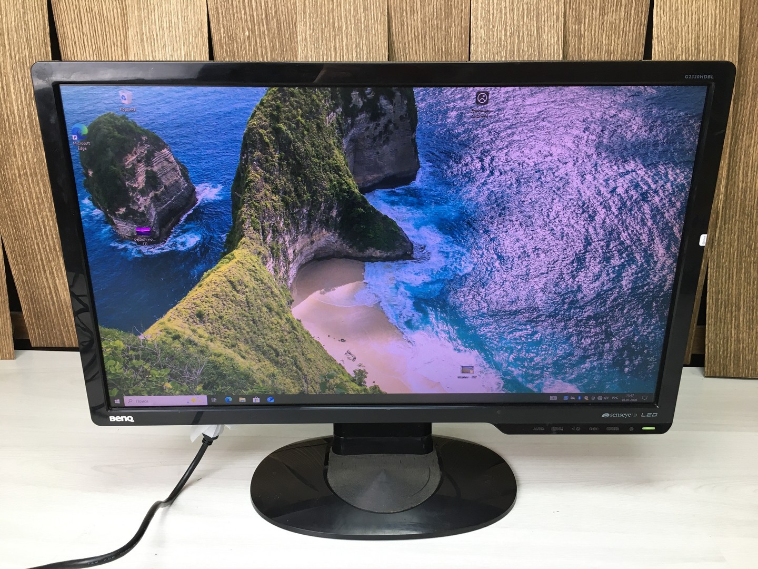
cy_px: 284
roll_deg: +1.4
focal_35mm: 29
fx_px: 635
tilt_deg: -16.1
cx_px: 379
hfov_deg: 61.7
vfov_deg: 48.2
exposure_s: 1/33
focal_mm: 4.15
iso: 40
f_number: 2.2
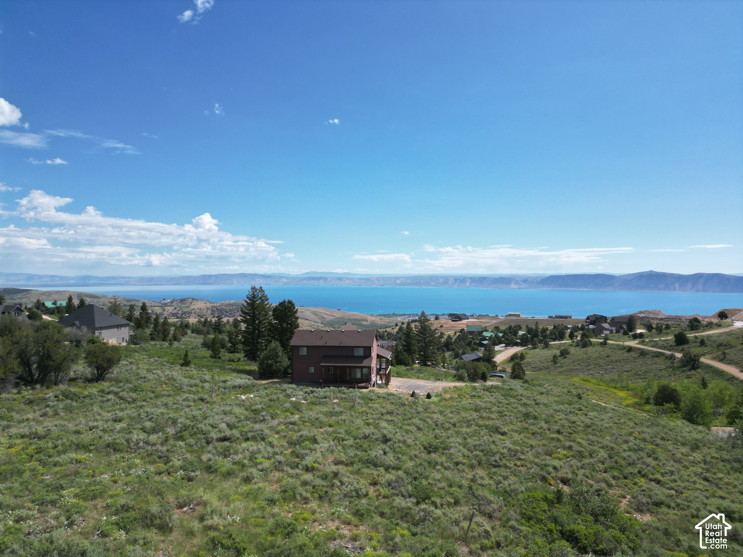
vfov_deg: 56.8
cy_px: 278
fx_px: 515
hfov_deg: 71.6
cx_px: 372
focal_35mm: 24
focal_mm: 6.72
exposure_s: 1/3200
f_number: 1.7
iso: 130
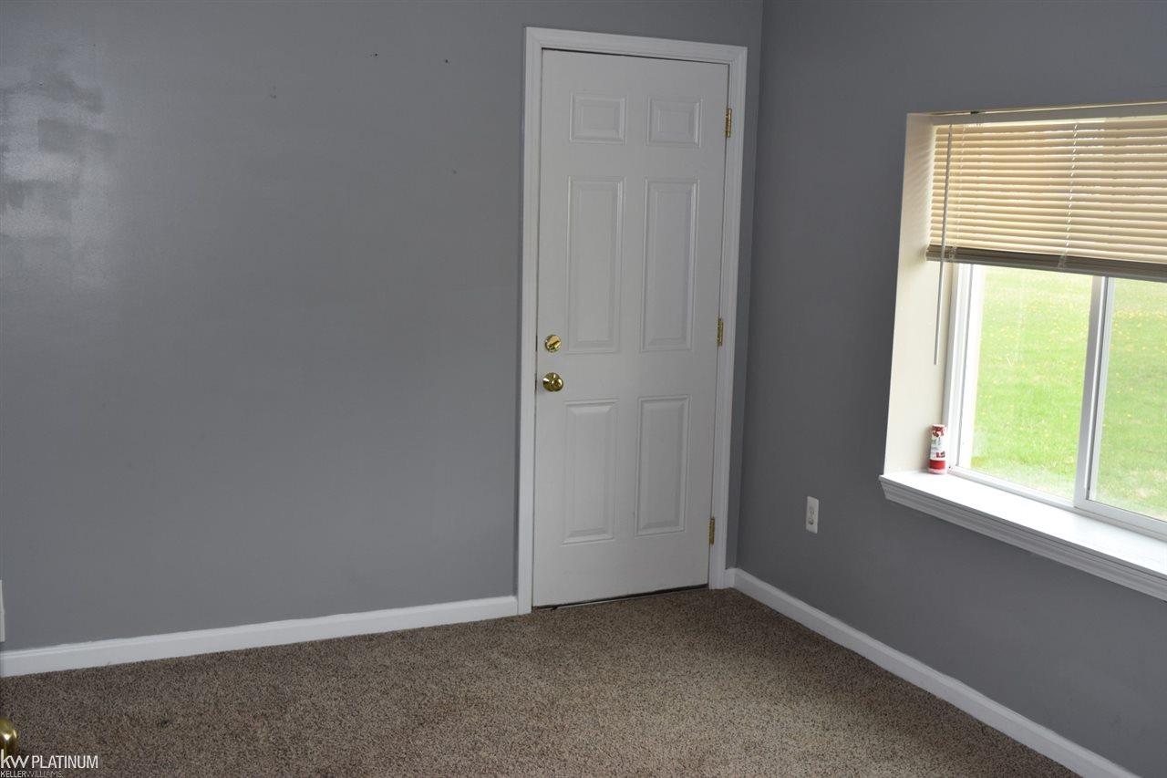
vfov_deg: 35.5
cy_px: 389
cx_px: 584
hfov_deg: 51.3
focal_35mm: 38
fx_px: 1215
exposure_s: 1/125
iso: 250
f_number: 5.6
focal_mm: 25
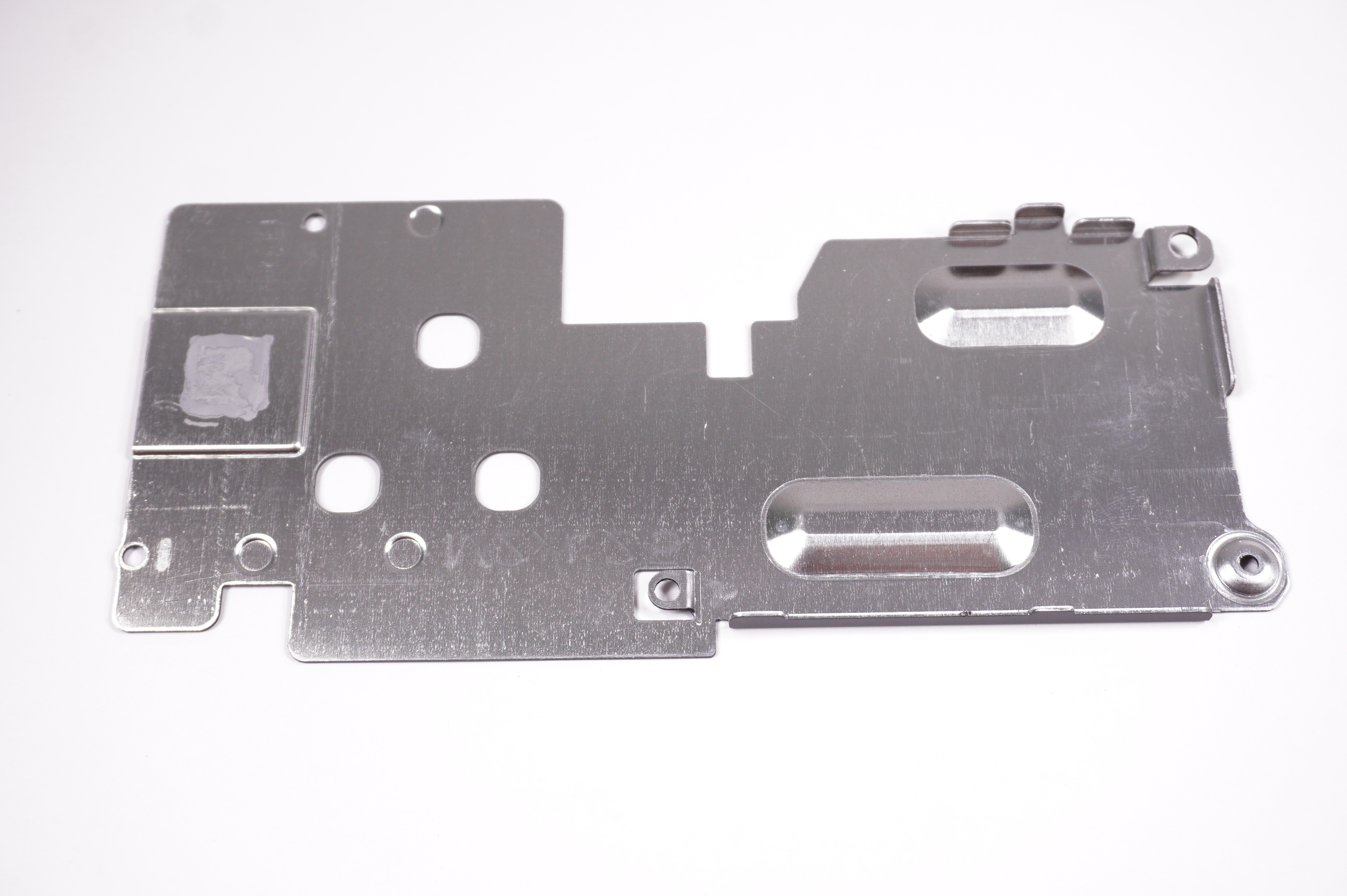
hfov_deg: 46.4
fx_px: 1570
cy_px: 448
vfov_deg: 31.8
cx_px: 674
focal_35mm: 42
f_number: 5.6
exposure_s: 1/250
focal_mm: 28
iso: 800
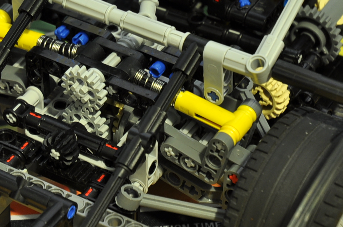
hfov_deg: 8.9
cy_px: 69
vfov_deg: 5.9
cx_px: 78
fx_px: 2198
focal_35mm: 231
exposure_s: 1.3
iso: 200
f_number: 7.1
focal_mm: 70
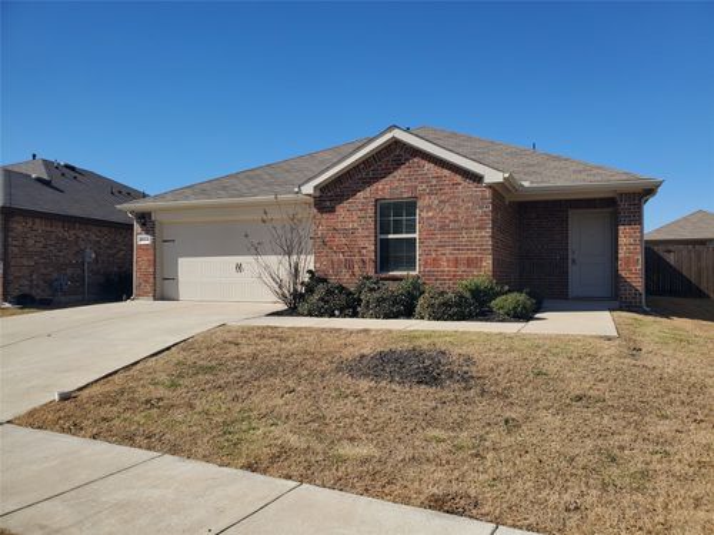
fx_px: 536
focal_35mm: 26
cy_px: 268
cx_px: 357
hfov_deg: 67.3
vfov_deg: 53.1
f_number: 2.4
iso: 50
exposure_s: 1/2254
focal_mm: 4.3
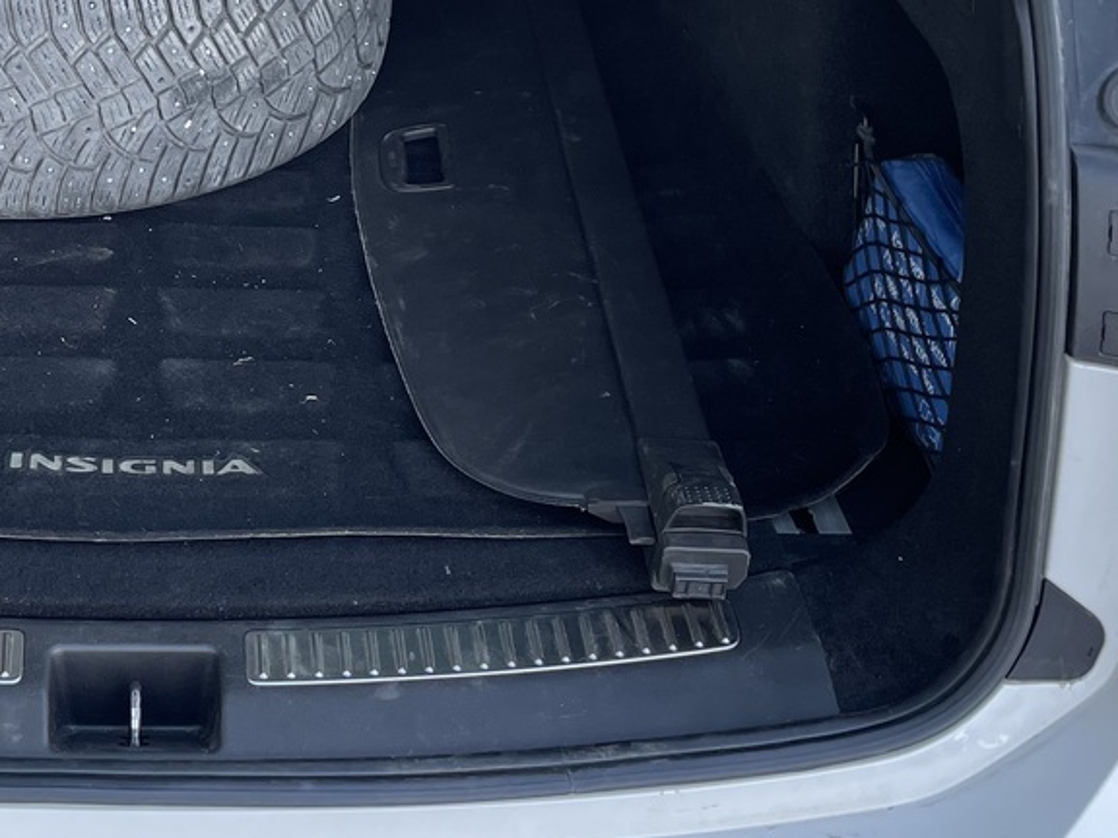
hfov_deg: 28.9
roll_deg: +0.1
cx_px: 153
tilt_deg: -28.5
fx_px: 2099
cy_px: 208
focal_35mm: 65
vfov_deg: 22.4
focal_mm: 4.2
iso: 32
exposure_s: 1/392
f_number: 1.6
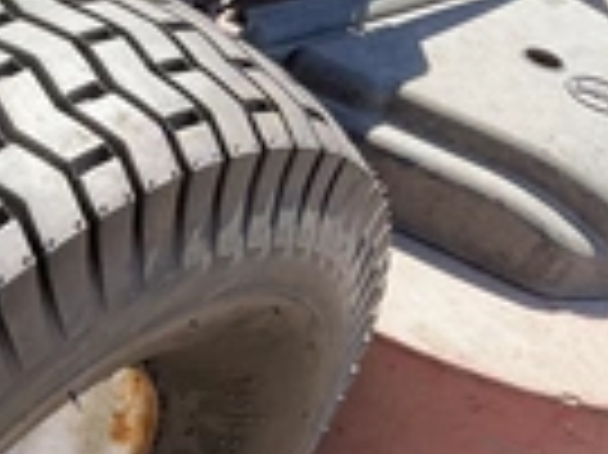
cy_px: 391
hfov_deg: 20.6
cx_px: -198
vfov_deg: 16.9
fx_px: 1509
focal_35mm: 86
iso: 25
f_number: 1.8
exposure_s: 1/409
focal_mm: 3
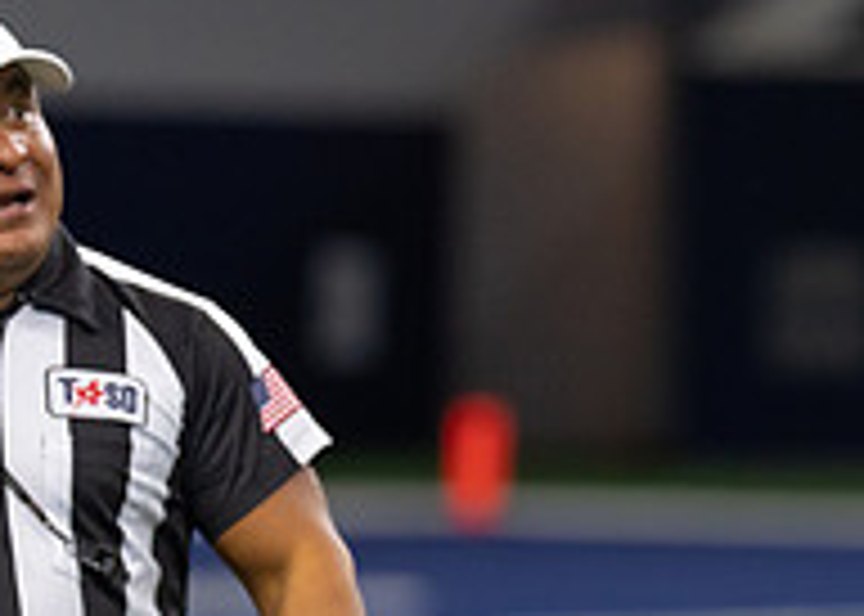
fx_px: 12657
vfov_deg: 2.8
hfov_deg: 3.9
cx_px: 734
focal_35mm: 516
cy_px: 459
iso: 2000
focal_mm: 163
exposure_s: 1/1000
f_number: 2.8
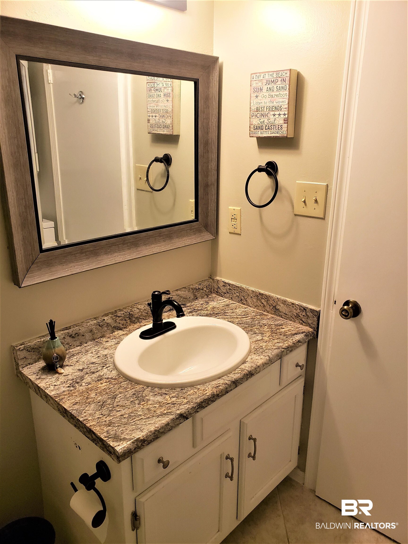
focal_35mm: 26
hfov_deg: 53.1
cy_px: 272
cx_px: 204
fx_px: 409
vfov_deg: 67.3
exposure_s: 1/60
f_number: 2.4
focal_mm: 4.3
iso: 320
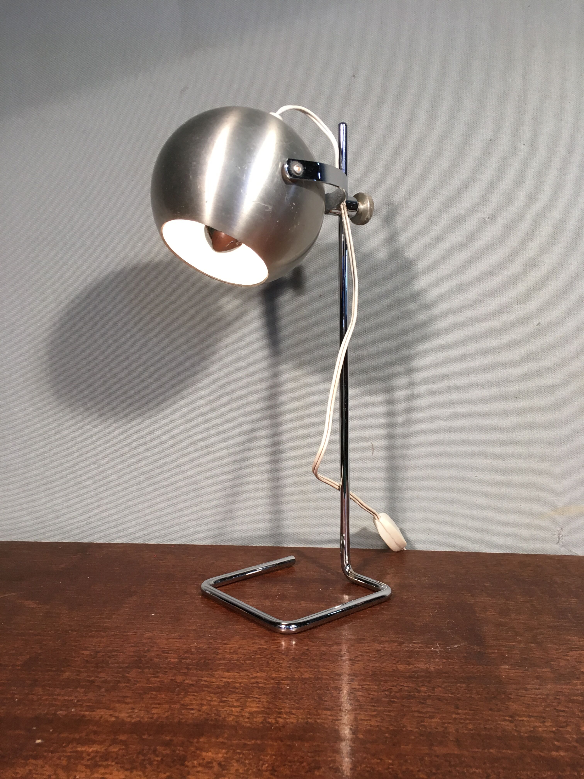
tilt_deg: -3.7
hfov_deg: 48.2
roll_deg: +0.8
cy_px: 390
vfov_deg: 61.7
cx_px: 292
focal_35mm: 29
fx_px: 652
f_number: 2.2
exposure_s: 1/33
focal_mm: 4.15
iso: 40
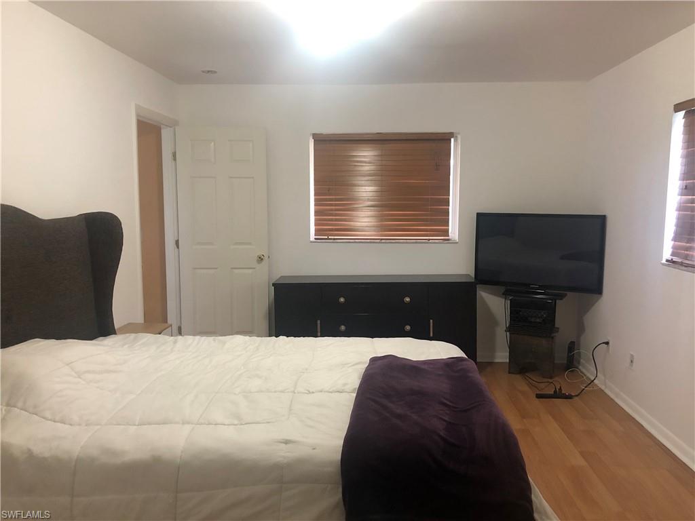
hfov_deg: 63.4
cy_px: 260
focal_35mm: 28
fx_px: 562
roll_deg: +0.5
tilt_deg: -5.7
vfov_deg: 49.7
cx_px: 348
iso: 50
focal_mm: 4
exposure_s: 1/15
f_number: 1.8
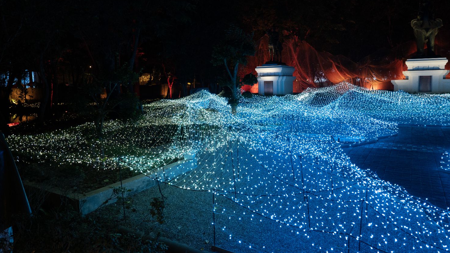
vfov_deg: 44.3
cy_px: 113
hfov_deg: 71.9
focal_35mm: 26
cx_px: 225
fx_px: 310
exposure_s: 1/160
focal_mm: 24
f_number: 4
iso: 2500
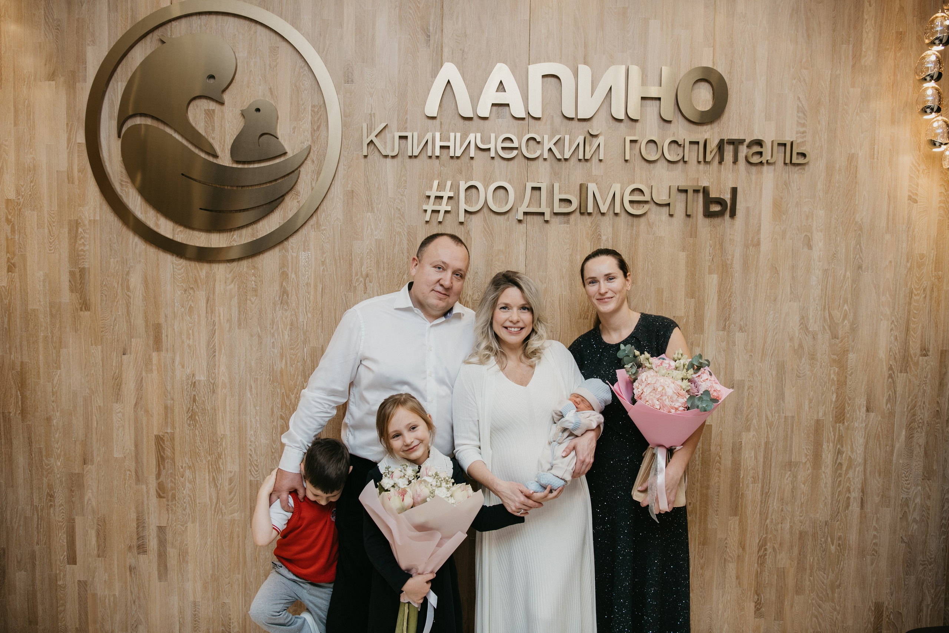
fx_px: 773
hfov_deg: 63.1
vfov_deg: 44.5
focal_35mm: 29
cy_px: 316
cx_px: 474
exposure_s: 1/160
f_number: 4
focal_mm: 29
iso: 160
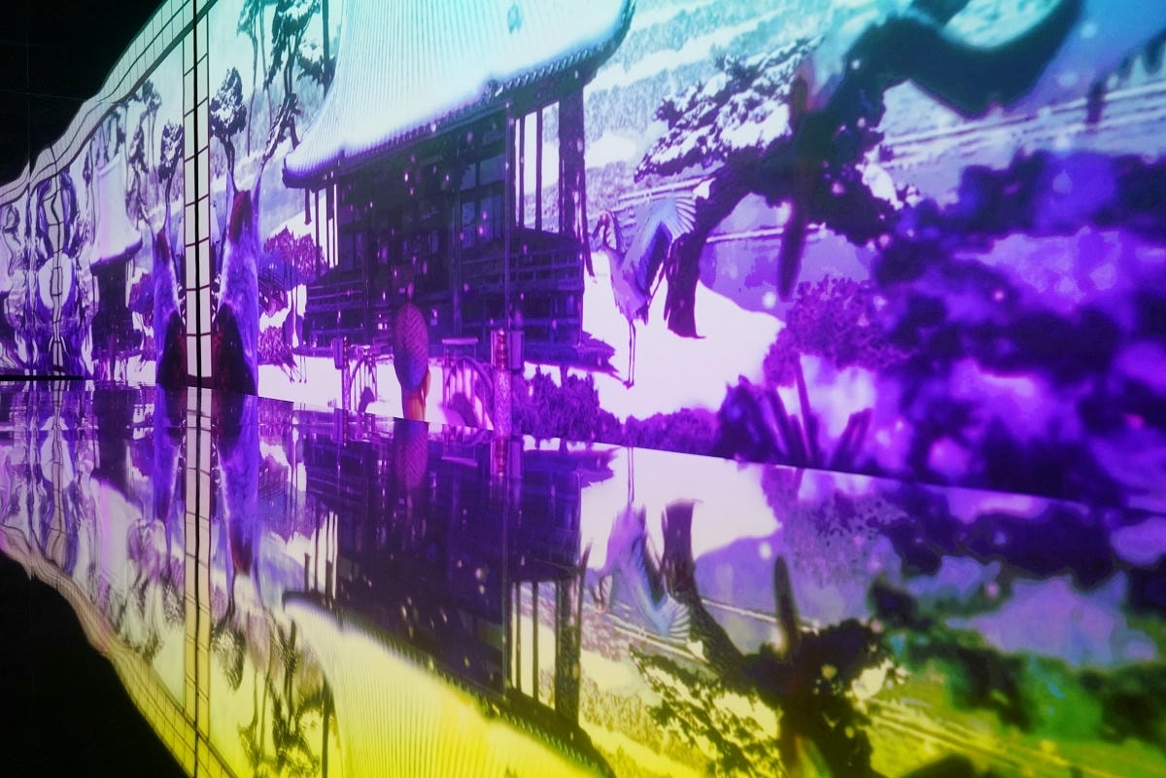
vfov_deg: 41.1
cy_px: 389
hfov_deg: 58.7
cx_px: 583
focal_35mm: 32
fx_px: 1036
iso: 2000
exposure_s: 1/160
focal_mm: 32
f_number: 2.8
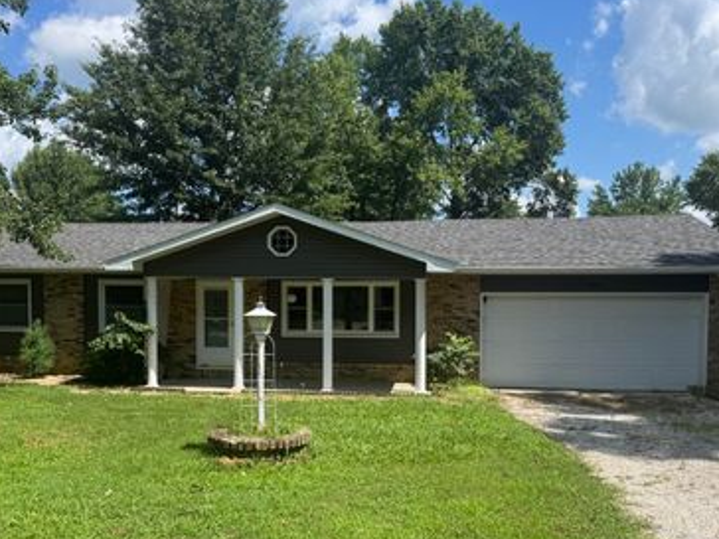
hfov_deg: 55.3
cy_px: 329
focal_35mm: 33
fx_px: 685
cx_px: 330
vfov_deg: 42.7
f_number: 1.78
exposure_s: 1/3413
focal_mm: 6.76
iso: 80
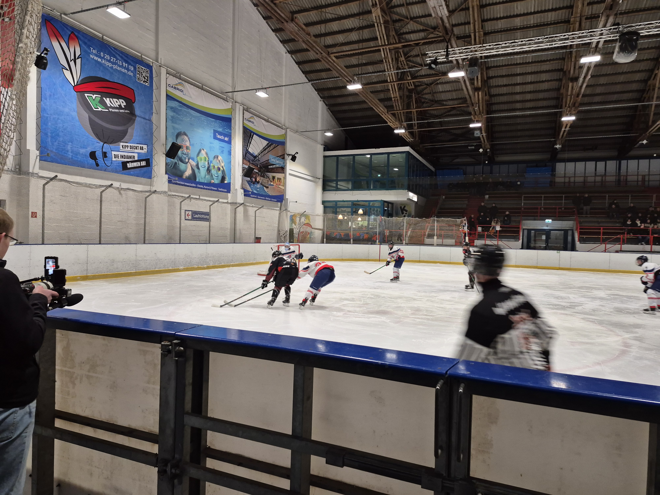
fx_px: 439
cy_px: 248
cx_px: 330
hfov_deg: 73.9
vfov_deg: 58.9
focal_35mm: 23
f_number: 1.8
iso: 200
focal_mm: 5.4
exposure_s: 1/100
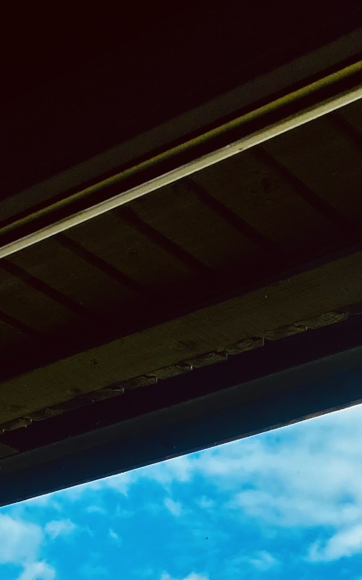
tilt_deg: +6.4
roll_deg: -1.2
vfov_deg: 20.5
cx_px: 370
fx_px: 1390
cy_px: 845
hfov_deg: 14.6
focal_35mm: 88
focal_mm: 4.25
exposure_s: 1/1377
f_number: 1.8
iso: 32
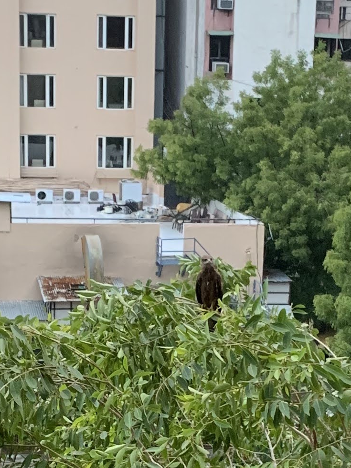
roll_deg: -1.4
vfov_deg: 18.1
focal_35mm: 107
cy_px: 412
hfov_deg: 13.8
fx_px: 1447
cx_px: 174
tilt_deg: -13.3
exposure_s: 1/60
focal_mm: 4.25
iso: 320
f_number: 1.8
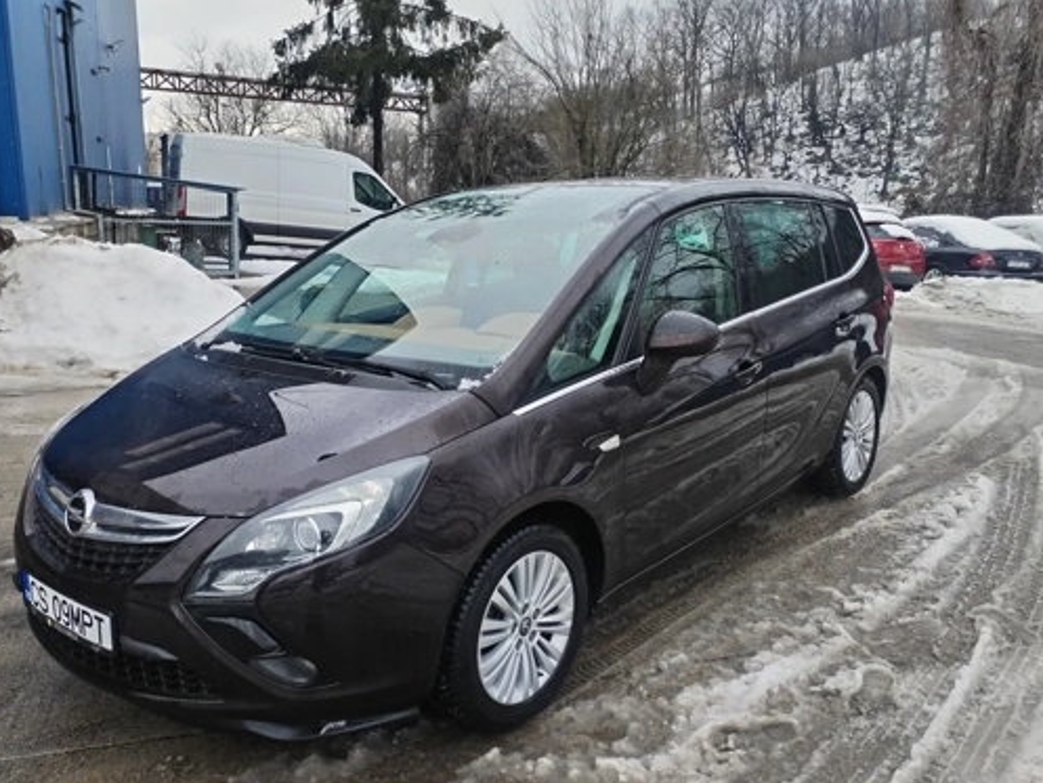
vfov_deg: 40.7
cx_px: 468
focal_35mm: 35
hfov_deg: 52.5
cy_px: 437
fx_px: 1055
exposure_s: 1/301
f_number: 1.8
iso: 100
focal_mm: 4.75
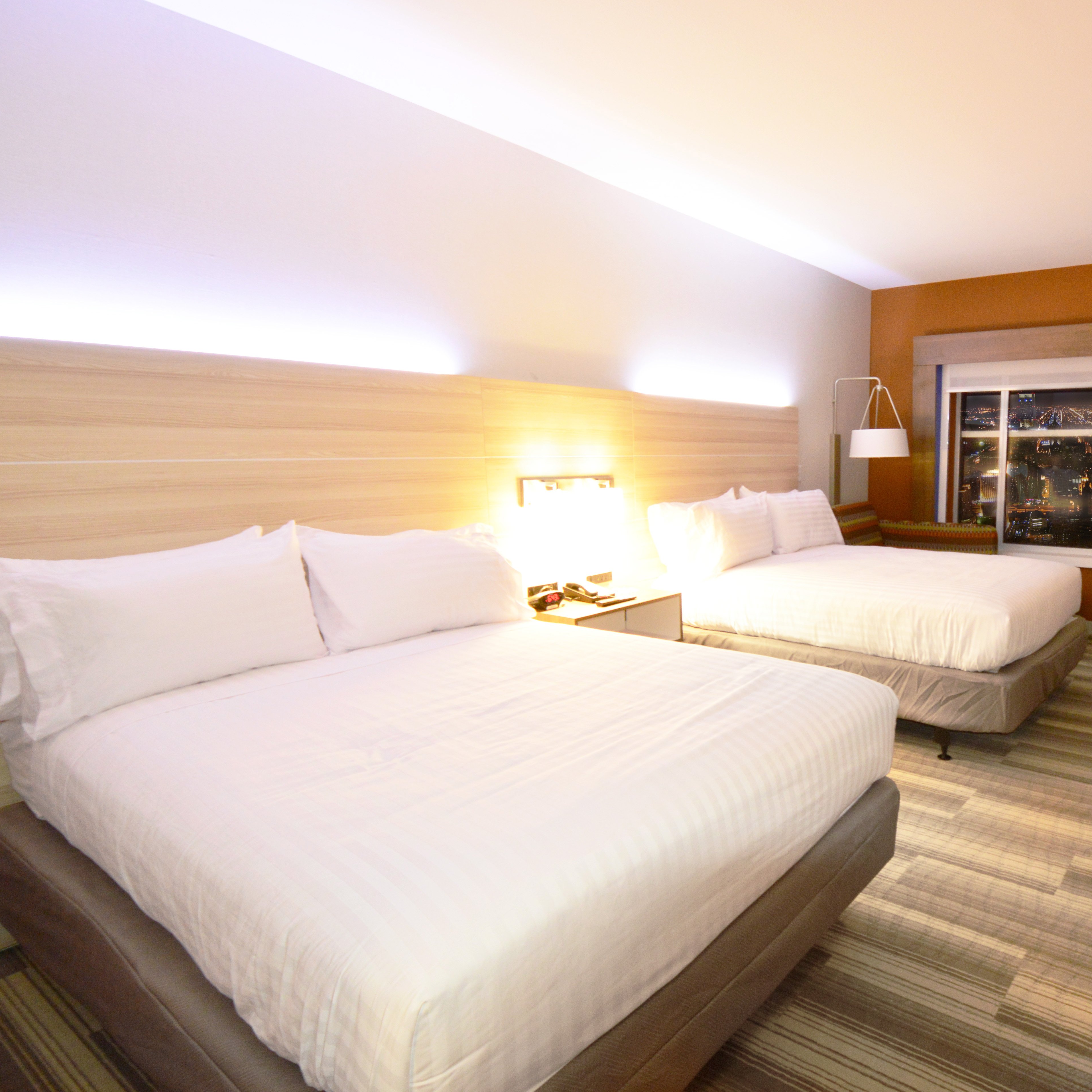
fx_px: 714
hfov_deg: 70.5
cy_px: 549
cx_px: 800
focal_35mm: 20
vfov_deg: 74.8
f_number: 5
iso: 800
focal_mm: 10
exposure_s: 1/6
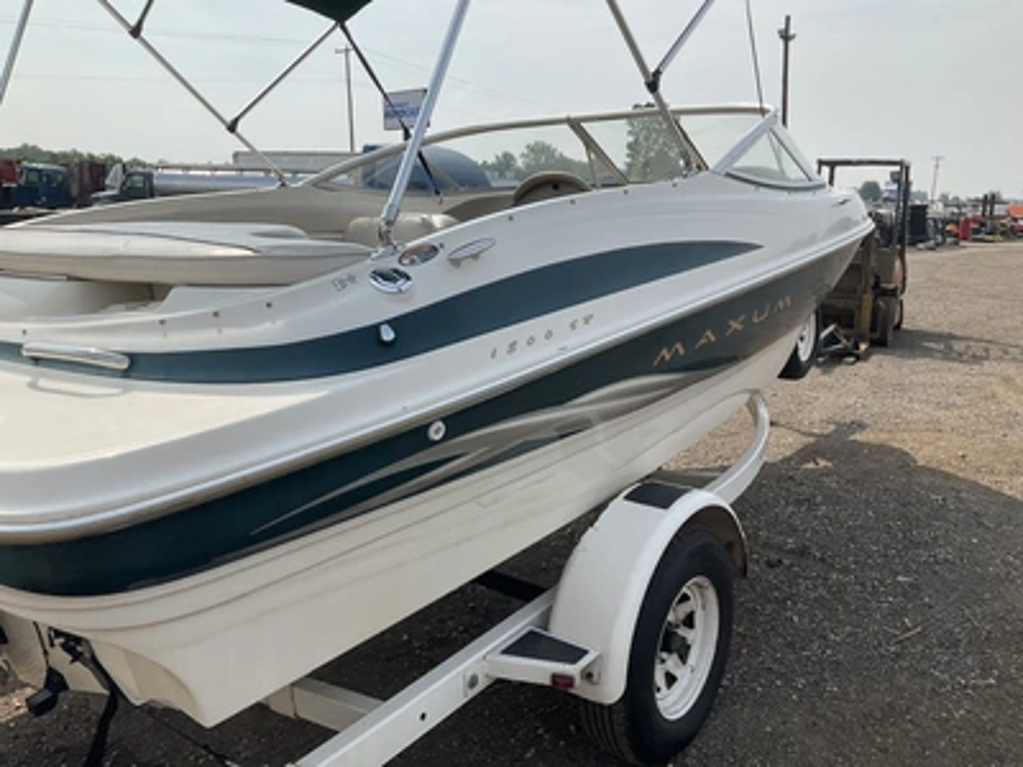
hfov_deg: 61.7
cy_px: 384
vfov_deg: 48.2
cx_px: 512
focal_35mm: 29
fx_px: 857
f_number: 1.8
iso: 25
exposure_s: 1/2058
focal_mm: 3
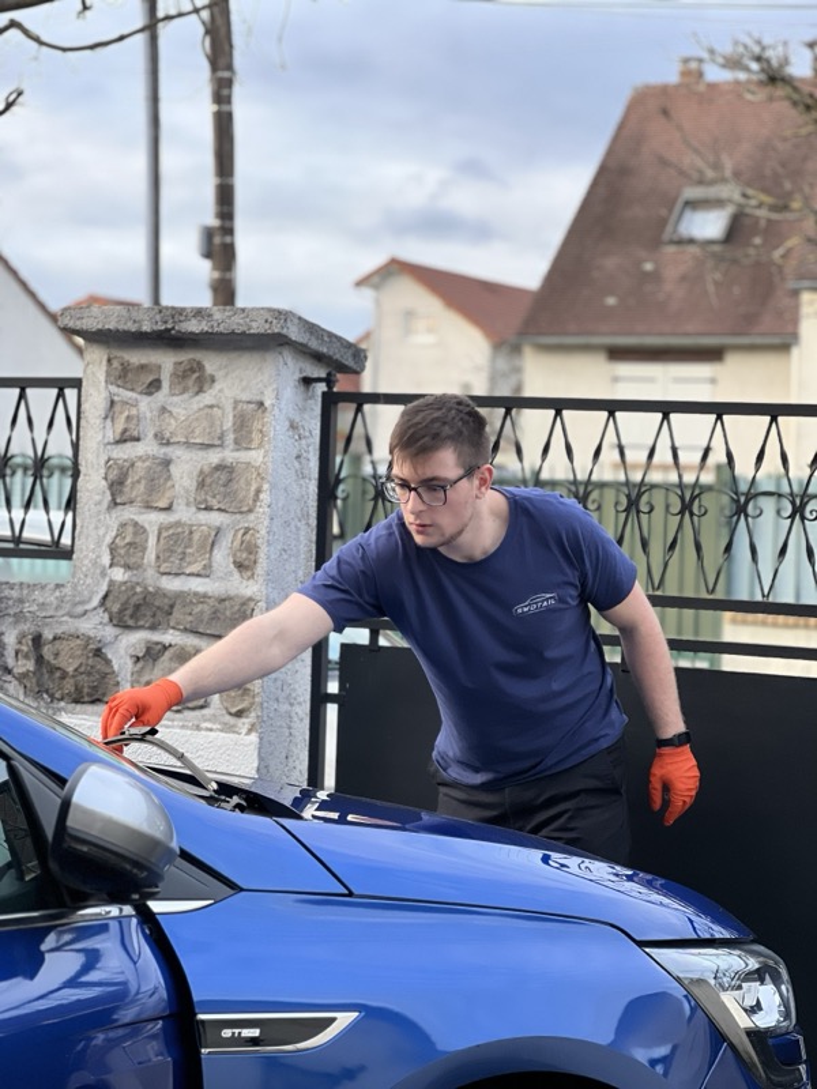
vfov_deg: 25.3
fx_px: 2423
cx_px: 408
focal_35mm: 77
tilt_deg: -0.5
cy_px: 544
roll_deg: -2.2
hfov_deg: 19.1
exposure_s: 1/121
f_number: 2.8
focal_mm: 9
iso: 125
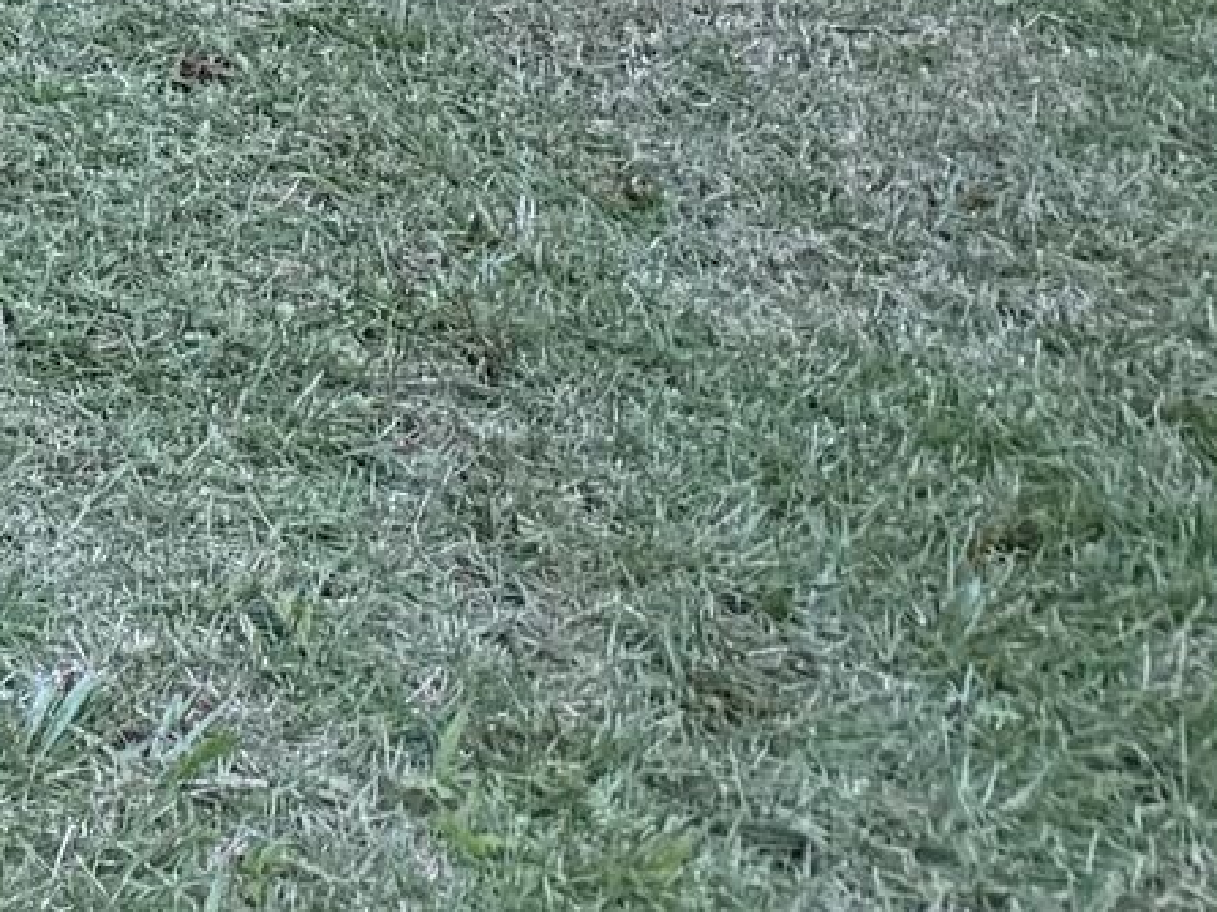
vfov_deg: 7.6
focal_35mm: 165
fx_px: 5799
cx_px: -2578
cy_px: -2001
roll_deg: +0.9
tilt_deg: -9.8
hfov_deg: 9.2
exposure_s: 1/377
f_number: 1.78
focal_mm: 6.76
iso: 100
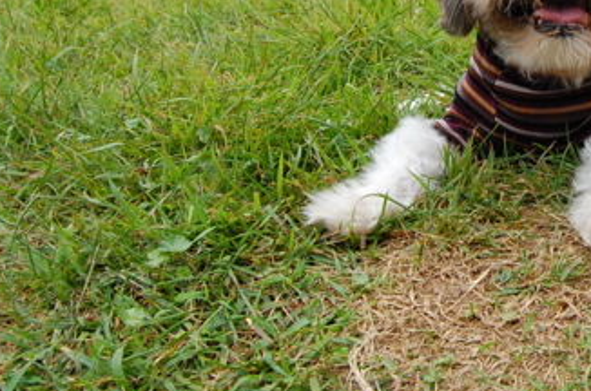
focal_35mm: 53
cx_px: 551
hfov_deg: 35.0
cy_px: 63
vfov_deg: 24.9
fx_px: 868
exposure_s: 1/320
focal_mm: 18
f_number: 9
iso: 400
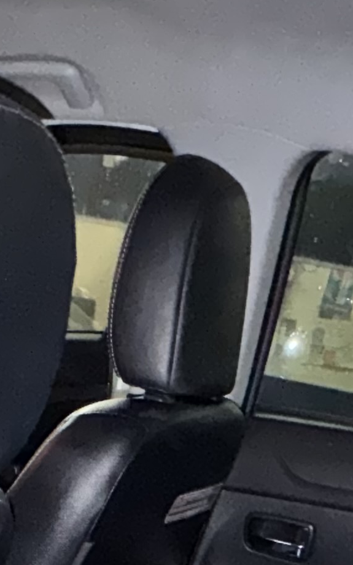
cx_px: 31
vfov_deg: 23.1
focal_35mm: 65
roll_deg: -11.6
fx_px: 1001
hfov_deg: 19.6
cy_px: 920
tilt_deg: -32.6
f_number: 2.2
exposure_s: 1/18
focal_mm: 2.22
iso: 1250
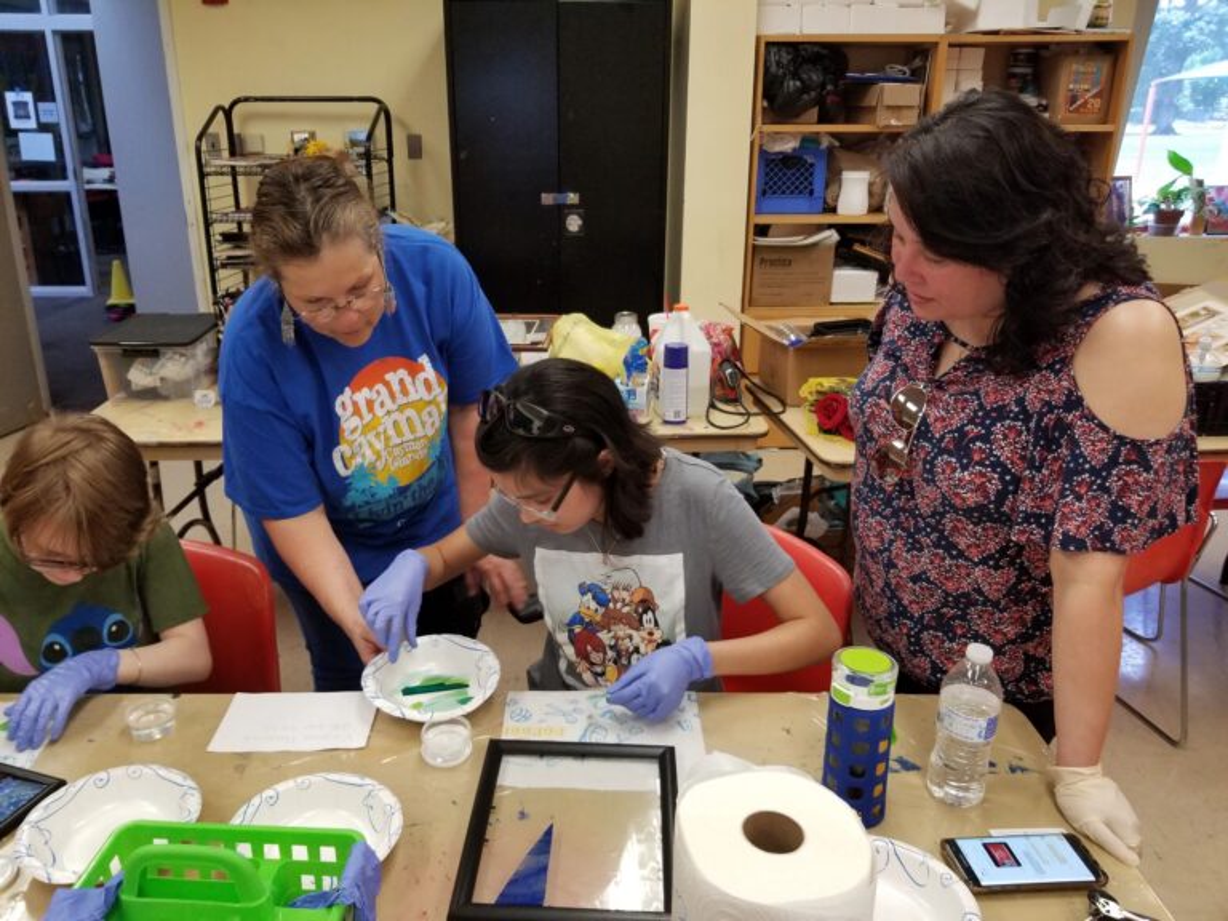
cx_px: 614
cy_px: 460
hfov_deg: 67.3
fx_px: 922
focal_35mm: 26
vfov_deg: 53.1
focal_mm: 4.25
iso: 200
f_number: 1.7
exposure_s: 1/60
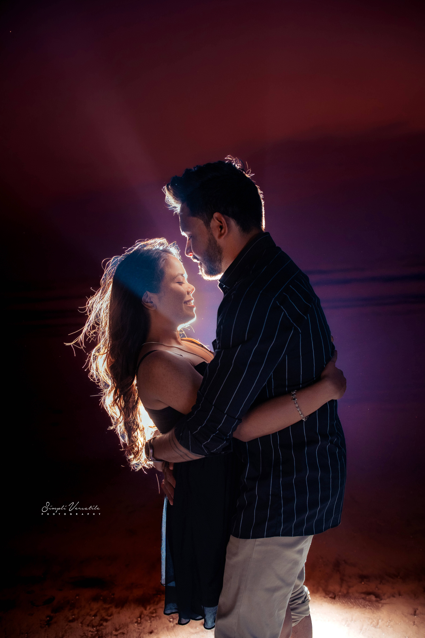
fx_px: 620
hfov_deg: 37.9
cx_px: 212
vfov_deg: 54.4
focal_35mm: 35
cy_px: 319
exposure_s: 1/100
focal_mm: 35
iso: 2000
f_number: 4
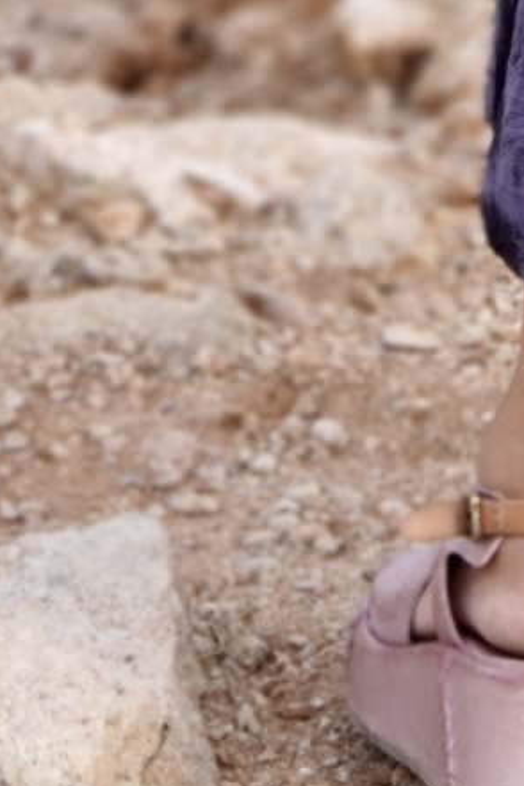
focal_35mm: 244
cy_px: -1128
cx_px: 1076
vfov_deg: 7.8
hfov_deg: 5.5
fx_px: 5327
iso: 100
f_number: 5
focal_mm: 28
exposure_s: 1/200
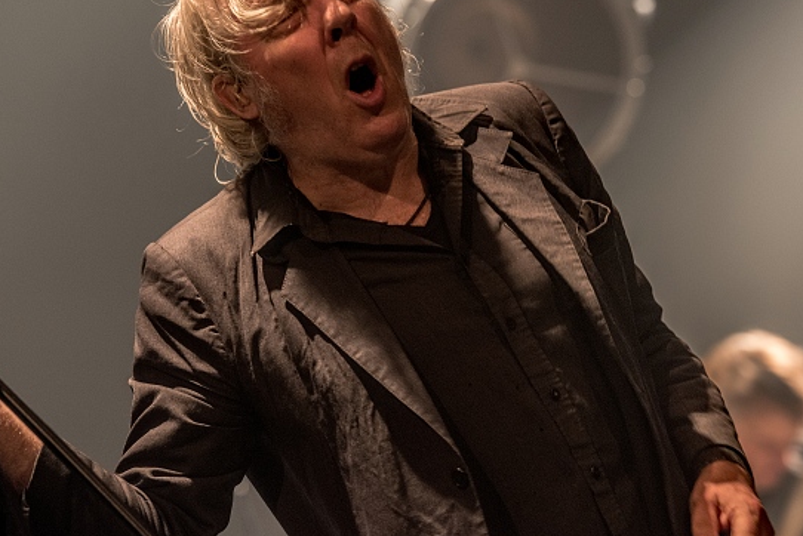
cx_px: 376
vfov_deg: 6.7
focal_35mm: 206
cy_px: 221
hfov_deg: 10.0
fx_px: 4597
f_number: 4.5
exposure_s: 1/100
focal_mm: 155
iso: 1250
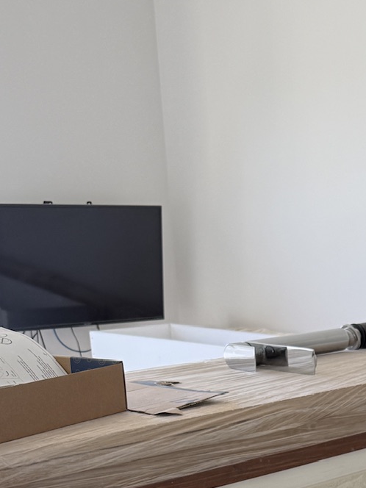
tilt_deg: -23.5
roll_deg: -0.1
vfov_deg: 22.7
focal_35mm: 74
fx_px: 1043
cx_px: 376
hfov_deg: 19.3
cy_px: 677
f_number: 1.78
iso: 64
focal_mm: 6.76
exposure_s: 1/121
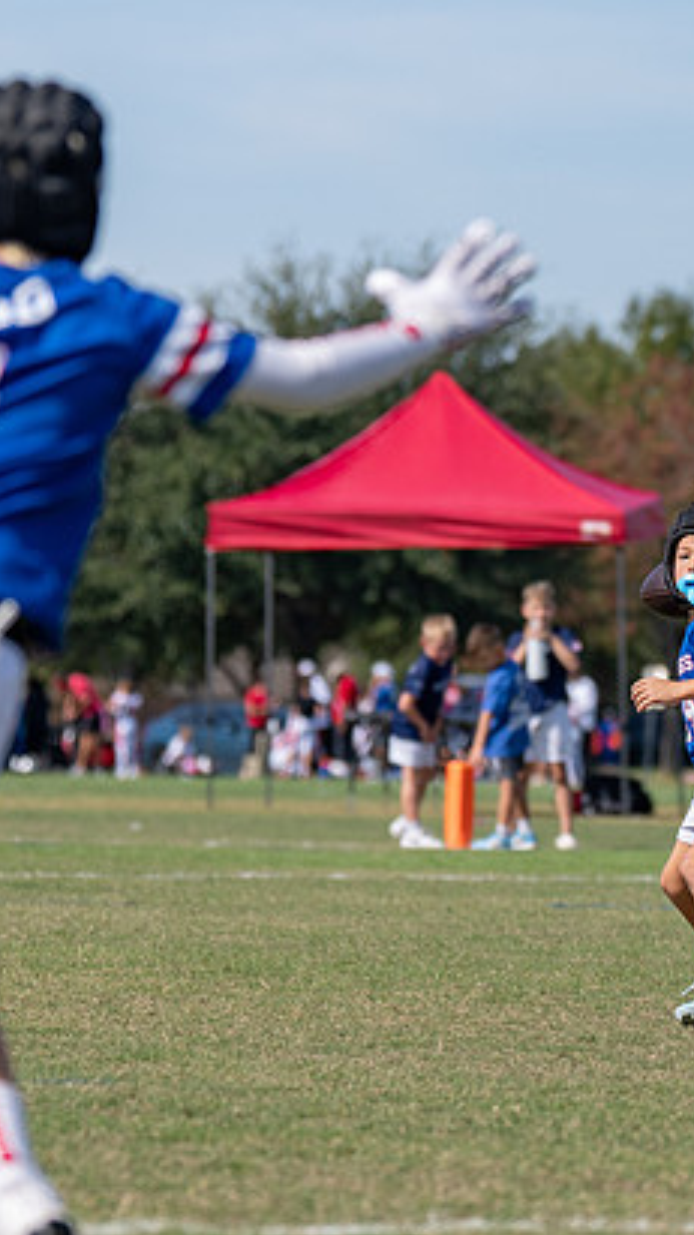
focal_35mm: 325
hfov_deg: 3.7
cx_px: 732
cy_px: 624
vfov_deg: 6.6
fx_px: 10639
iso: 100
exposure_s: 1/1600
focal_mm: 114
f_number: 2.8
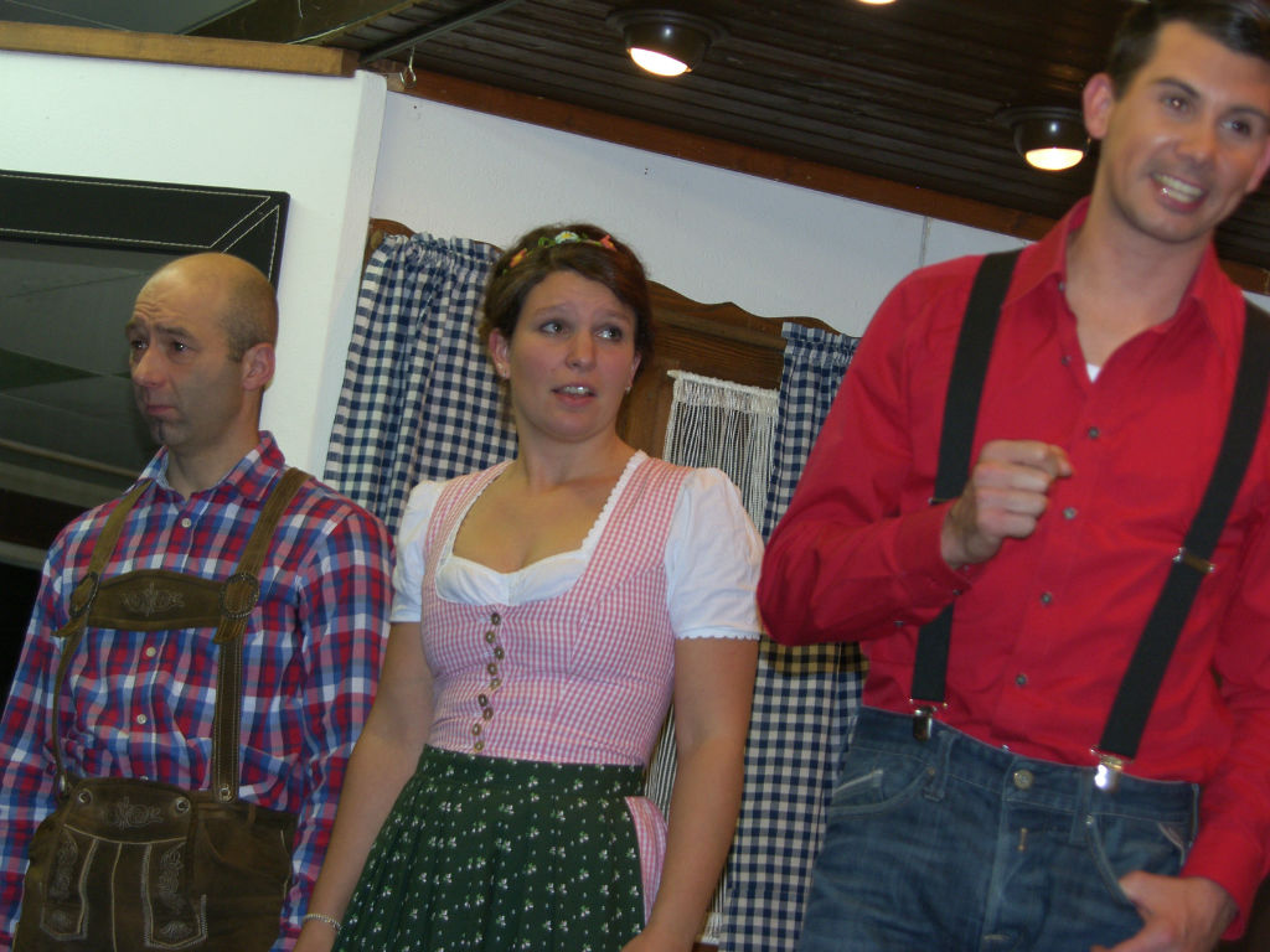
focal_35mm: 110
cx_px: 635
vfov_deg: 13.5
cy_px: 476
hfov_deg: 17.9
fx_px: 4036
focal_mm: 28.3
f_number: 3.5
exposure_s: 1/100
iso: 100
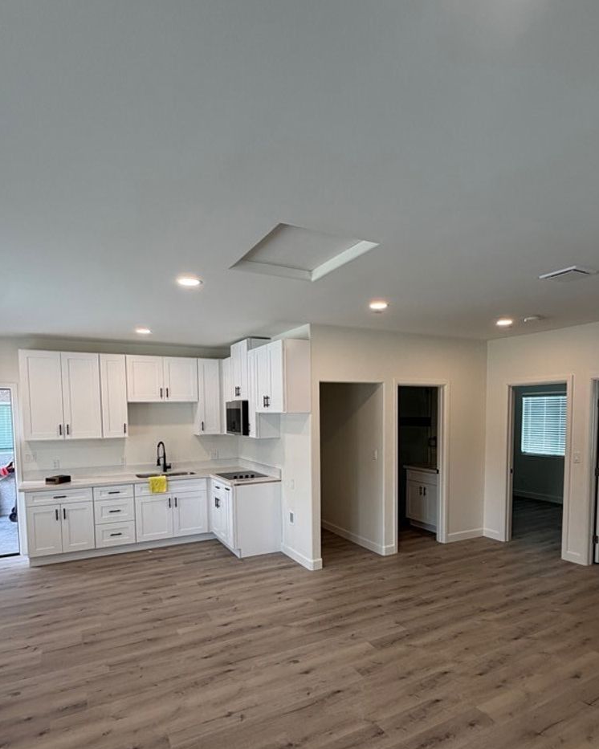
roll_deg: +1.4
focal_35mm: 20
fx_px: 443
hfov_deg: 68.1
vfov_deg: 79.6
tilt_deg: -3.6
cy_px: 444
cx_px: 307
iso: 160
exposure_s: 1/120
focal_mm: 2.22
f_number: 2.2
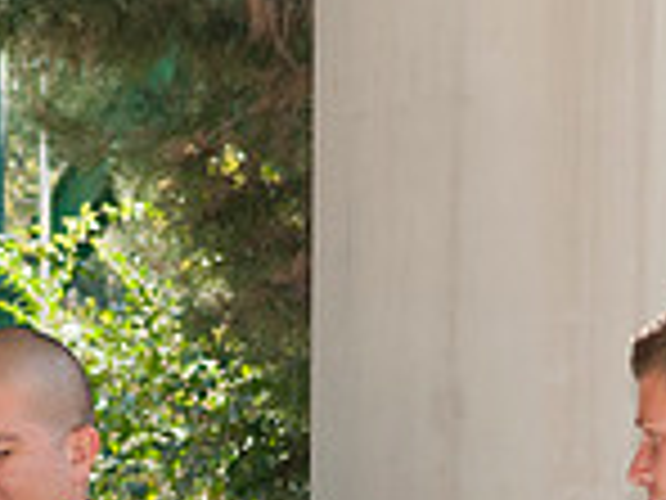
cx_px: 250
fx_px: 7369
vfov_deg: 3.9
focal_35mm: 383
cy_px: 879
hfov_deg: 5.2
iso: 200
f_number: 5
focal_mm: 55
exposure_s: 1/80
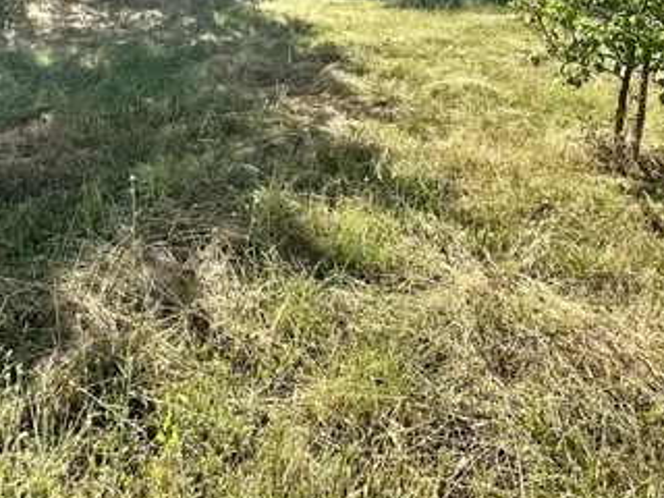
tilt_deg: +2.8
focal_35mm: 35
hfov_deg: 52.5
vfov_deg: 33.4
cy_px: -95
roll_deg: -1.9
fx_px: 671
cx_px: 297
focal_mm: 2.22
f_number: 2.2
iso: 40
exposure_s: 1/796
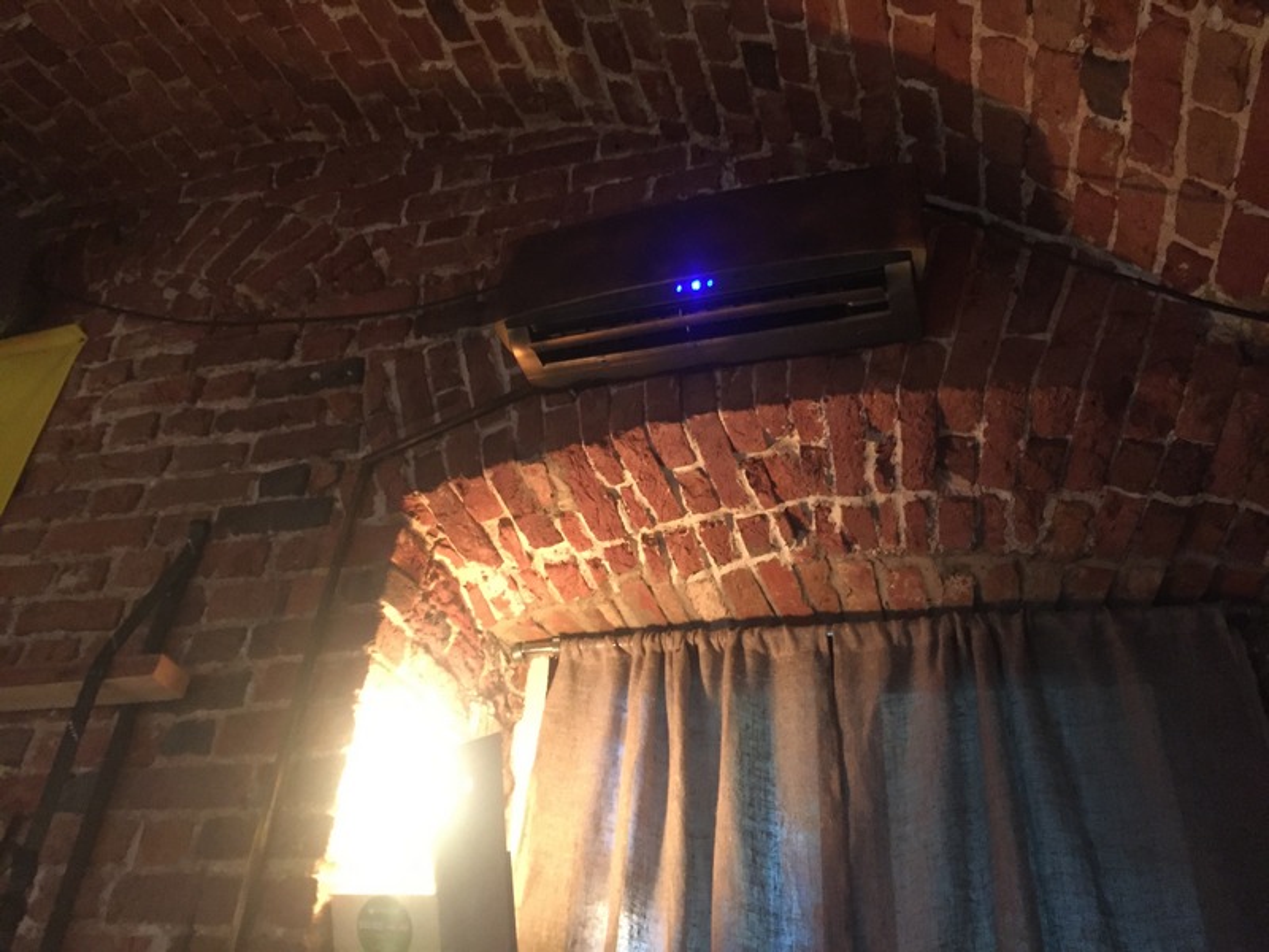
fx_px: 1063
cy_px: 476
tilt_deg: +32.7
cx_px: 634
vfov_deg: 48.2
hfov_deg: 61.7
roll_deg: -3.9
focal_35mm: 29
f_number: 2.2
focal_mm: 4.15
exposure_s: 1/17
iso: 640
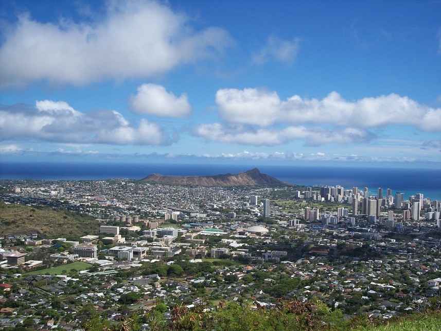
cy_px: 166
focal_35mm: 39
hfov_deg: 47.9
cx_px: 220
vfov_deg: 36.8
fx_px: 497
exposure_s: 1/500
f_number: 5.6
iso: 100
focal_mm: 8
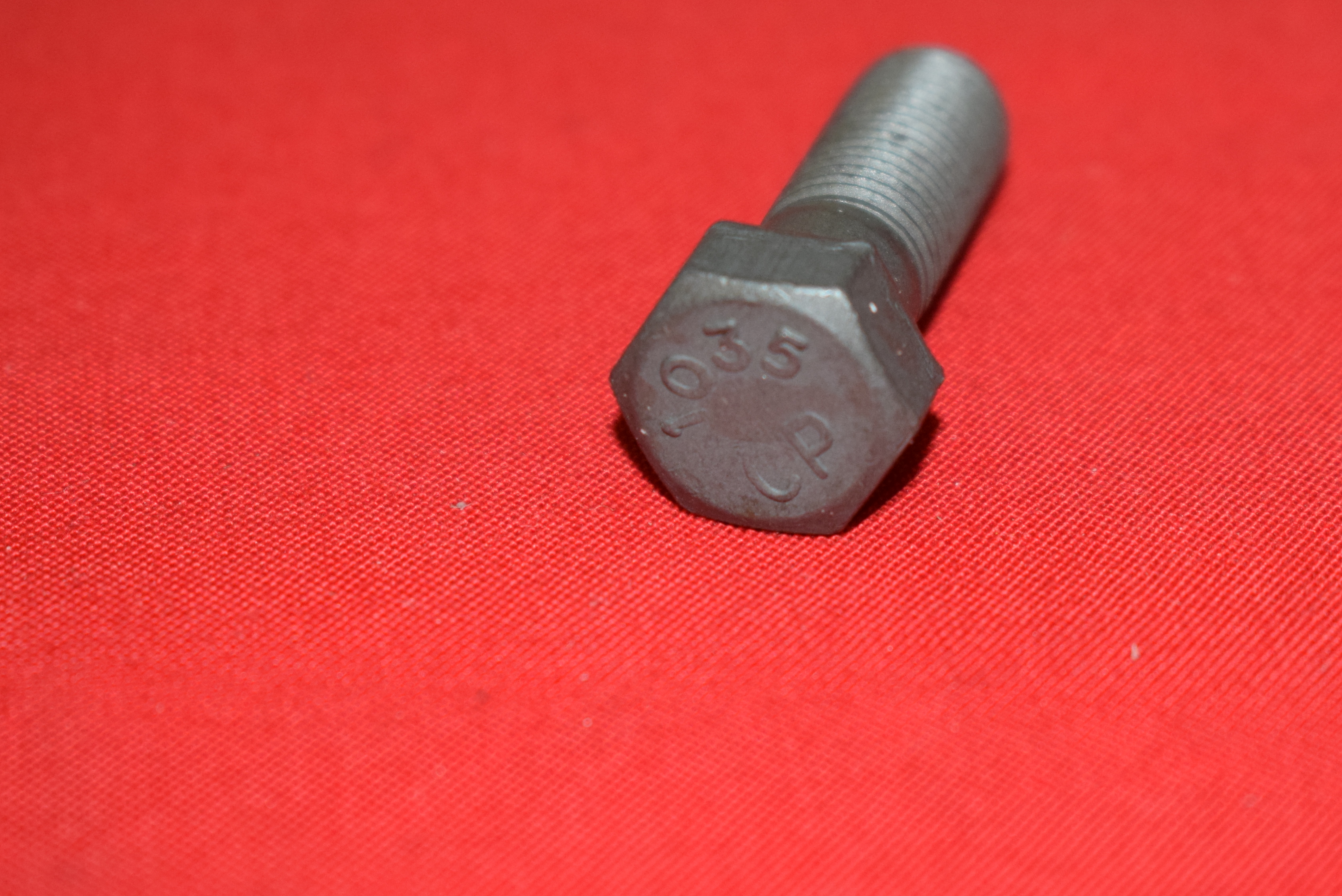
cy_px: 452
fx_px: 4089
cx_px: 761
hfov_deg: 18.6
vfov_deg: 12.5
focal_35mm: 110
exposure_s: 1/200
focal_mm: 55
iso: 1250
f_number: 5.6
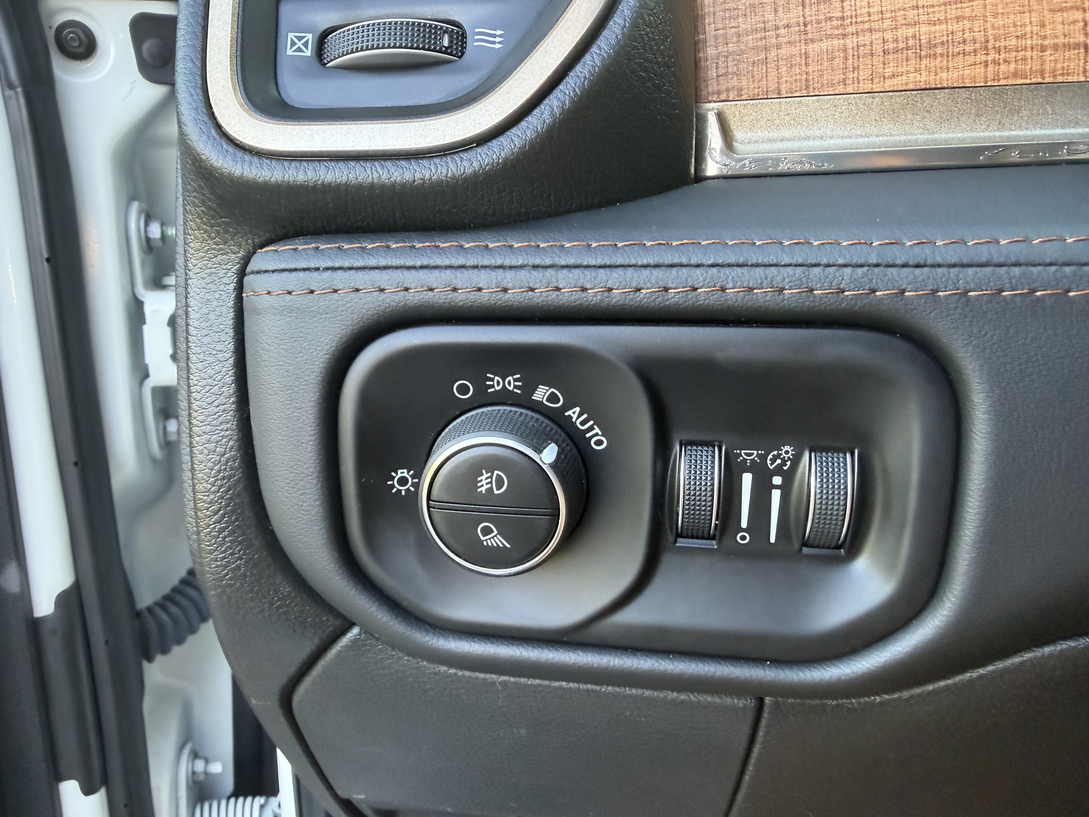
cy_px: 408
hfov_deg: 71.6
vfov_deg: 56.8
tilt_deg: -14.9
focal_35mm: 24
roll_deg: +0.2
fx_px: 755
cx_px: 544
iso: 320
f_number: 2.2
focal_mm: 2.22
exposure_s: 1/91
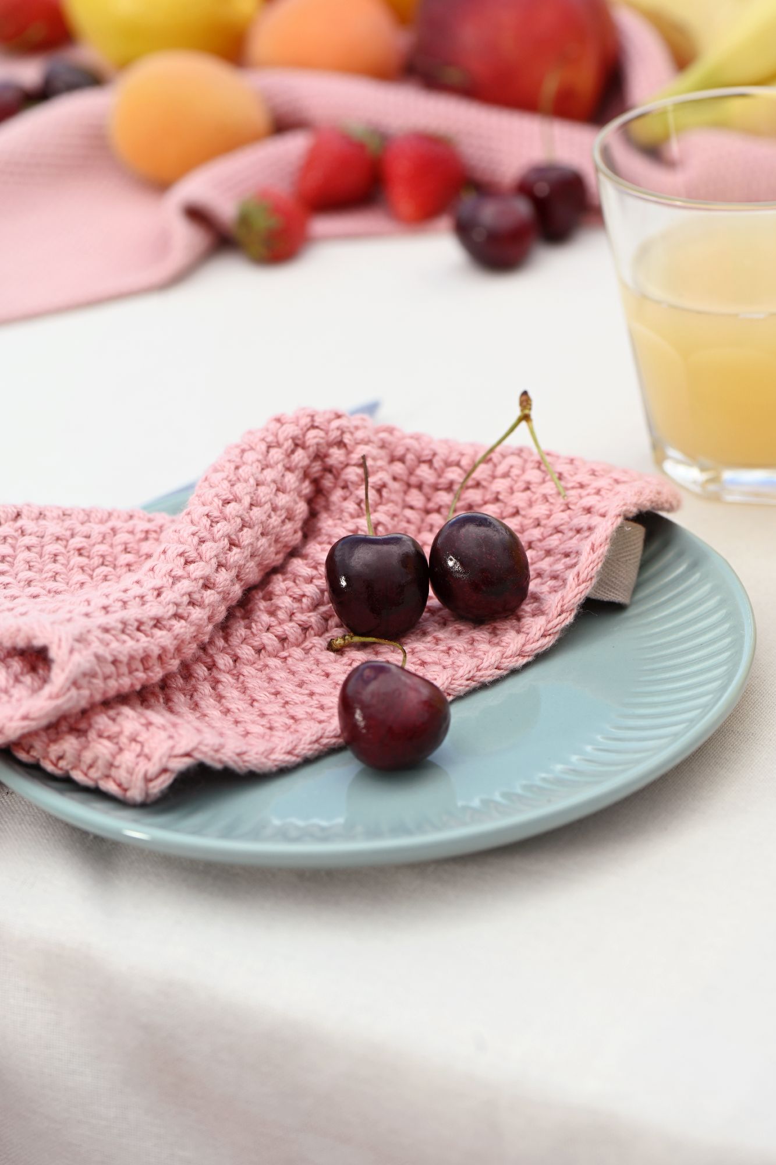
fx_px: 3395
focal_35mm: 105
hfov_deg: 13.0
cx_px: 388
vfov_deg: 19.5
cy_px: 582
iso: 80
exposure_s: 1/200
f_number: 8
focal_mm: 105
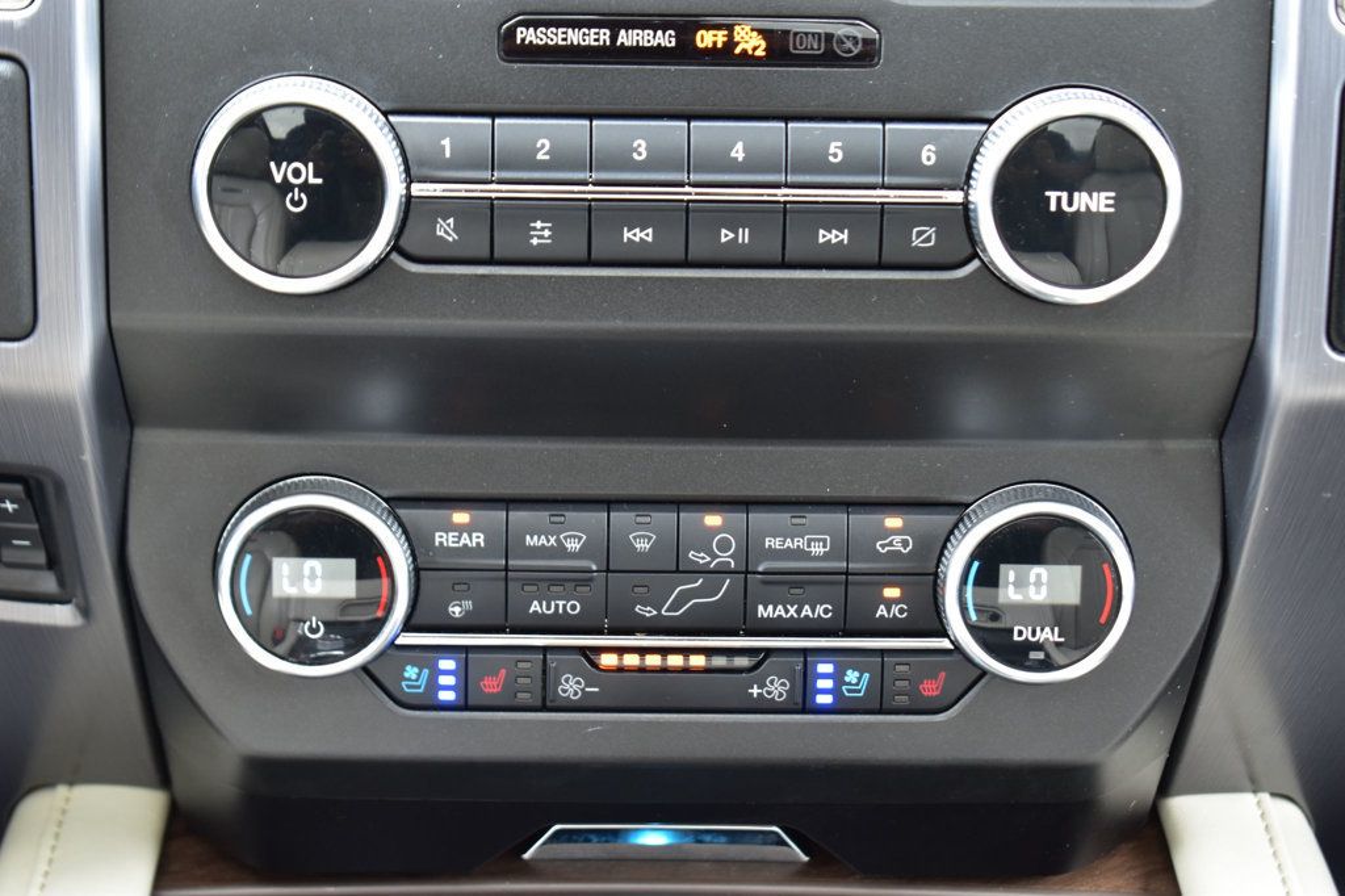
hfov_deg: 24.6
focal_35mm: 82
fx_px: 3081
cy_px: 448
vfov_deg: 16.5
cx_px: 672
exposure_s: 1/15
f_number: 6.3
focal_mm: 55
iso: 500
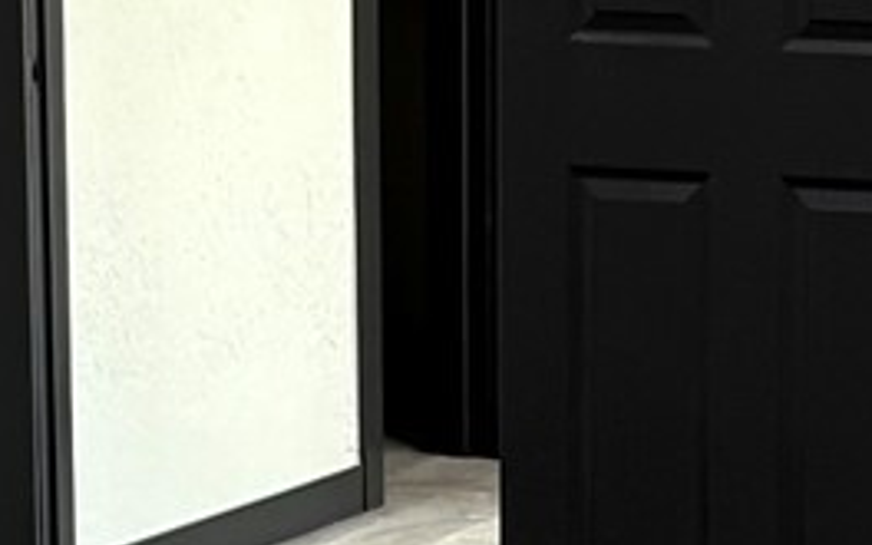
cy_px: 842
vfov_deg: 6.1
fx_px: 5086
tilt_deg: -12.5
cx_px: 862
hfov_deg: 9.7
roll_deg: -0.8
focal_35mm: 214
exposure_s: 1/60
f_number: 1.6
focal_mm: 5.96
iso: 80
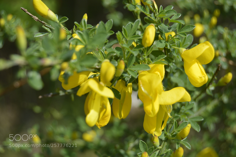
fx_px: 540
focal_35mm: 82
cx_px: 118
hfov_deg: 24.6
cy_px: 78
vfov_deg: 16.5
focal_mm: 55
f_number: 7.1
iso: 100
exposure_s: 1/200
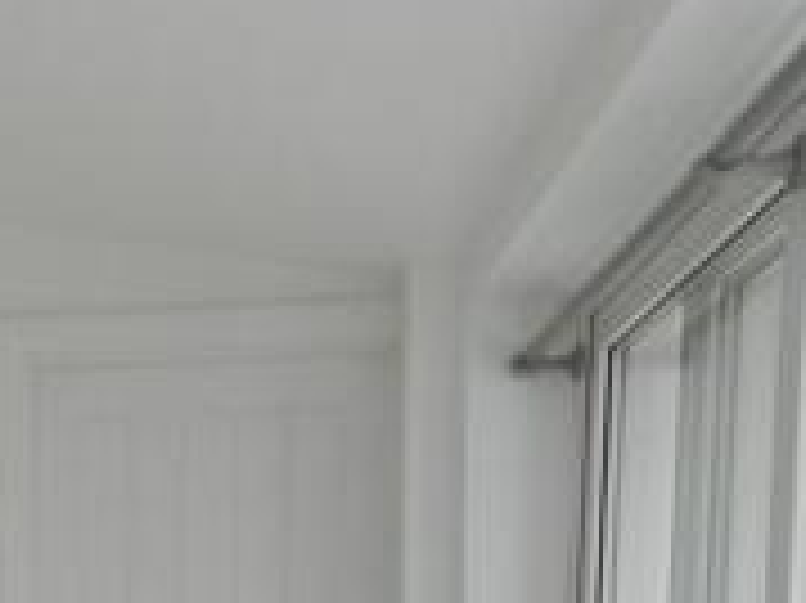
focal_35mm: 75
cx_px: -106
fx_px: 1745
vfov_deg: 17.4
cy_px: 938
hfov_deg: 24.1
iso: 160
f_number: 3.4
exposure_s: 1/160
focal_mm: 4
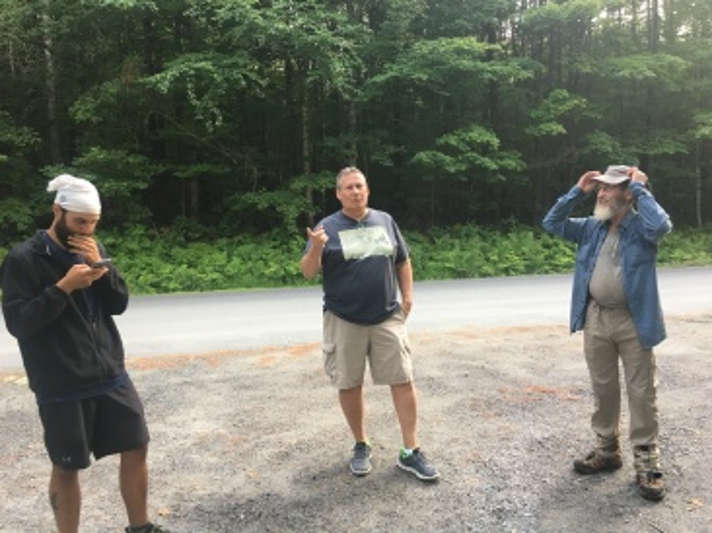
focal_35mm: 29
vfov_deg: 48.2
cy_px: 266
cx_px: 356
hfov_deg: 61.7
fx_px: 596
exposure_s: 1/30
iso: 32
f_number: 2.2
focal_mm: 4.15
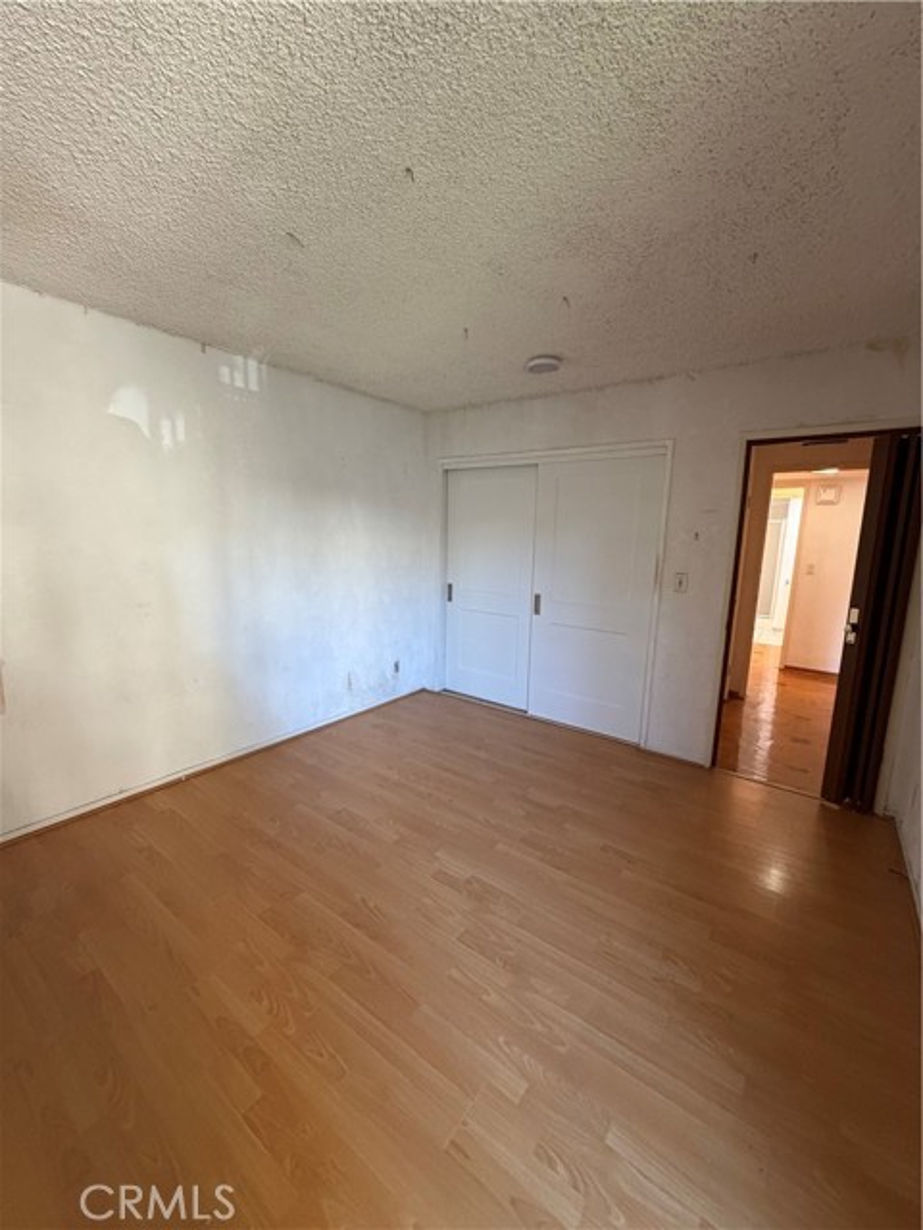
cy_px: 615
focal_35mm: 14
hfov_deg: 85.7
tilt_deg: -8.8
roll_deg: -1.3
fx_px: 498
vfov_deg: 102.1
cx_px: 462
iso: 400
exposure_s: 1/60
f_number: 2.2
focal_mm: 2.22
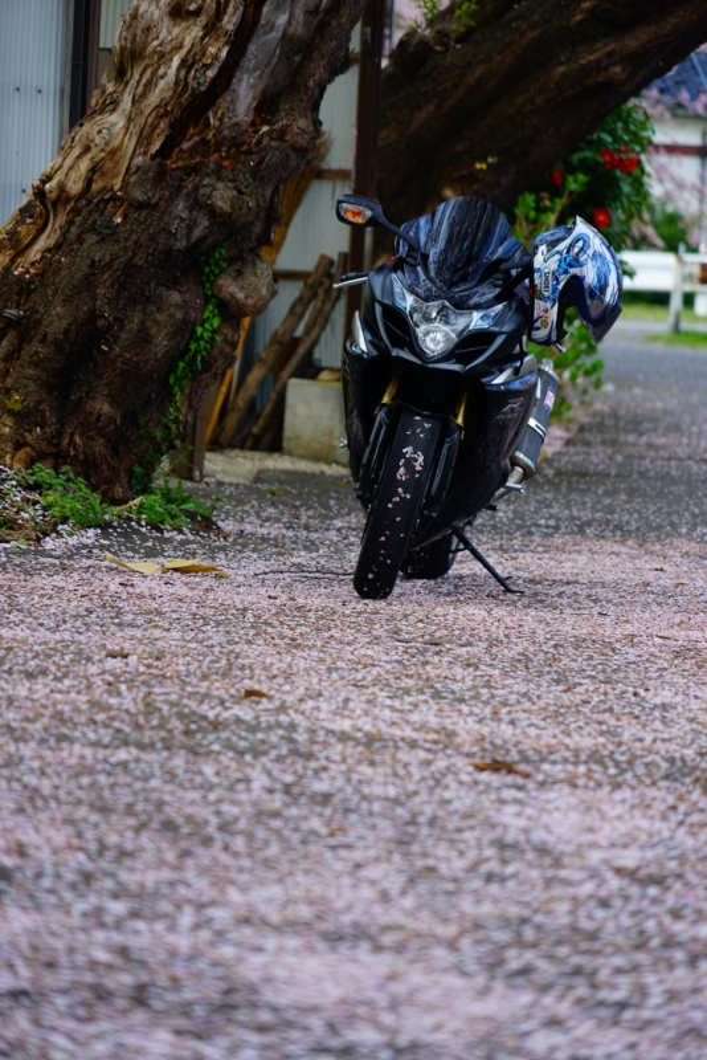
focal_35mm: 240
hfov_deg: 5.7
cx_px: 354
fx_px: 7063
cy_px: 530
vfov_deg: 8.6
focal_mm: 240
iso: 200
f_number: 6.3
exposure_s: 1/250
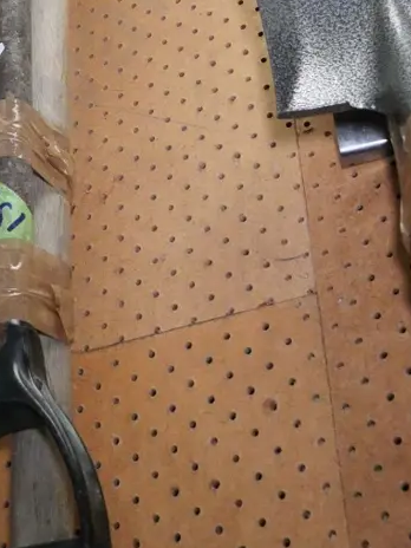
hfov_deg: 19.4
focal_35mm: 75
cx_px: 78
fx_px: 1187
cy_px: 78
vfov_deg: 25.4
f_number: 3.9
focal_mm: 17
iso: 6400
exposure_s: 1/640
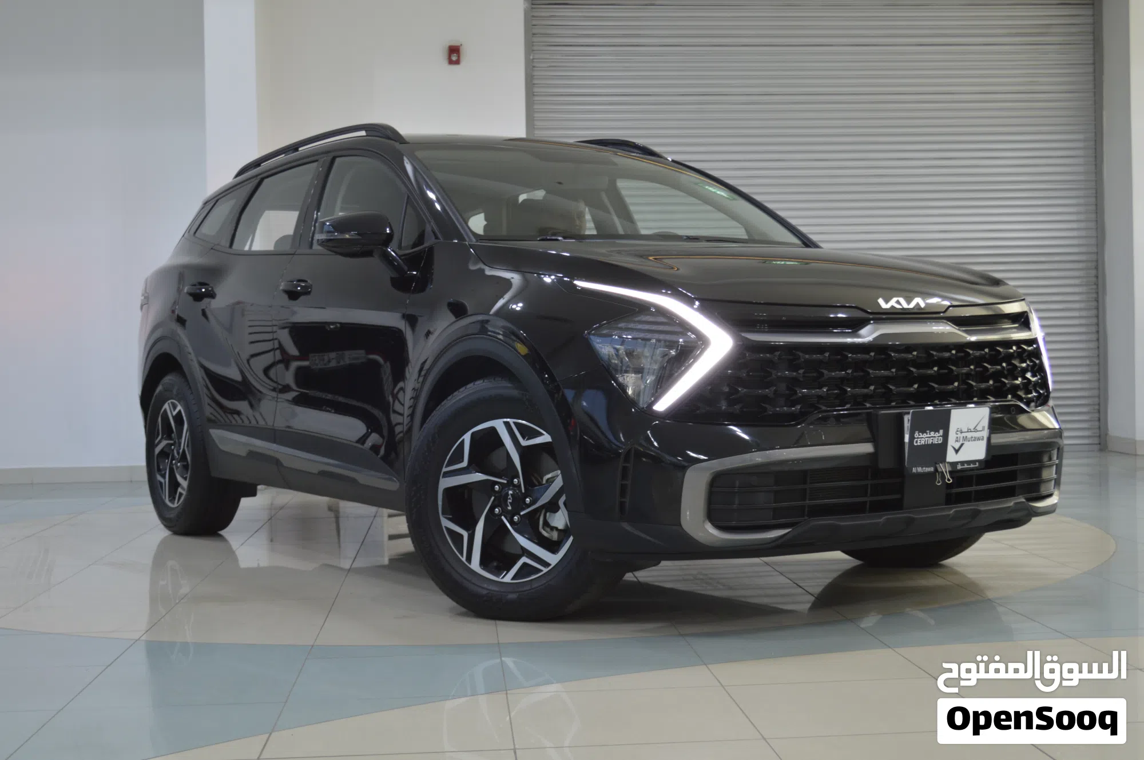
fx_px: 1524
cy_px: 380
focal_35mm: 48
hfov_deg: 41.1
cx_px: 572
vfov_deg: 28.0
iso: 400
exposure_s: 1/40
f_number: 4.8
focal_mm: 32
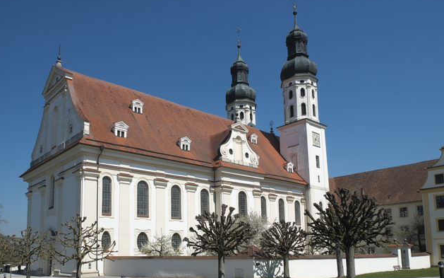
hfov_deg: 66.5
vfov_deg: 44.5
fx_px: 339
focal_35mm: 28
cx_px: 219
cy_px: 141
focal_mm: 18
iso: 200
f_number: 13
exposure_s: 1/220
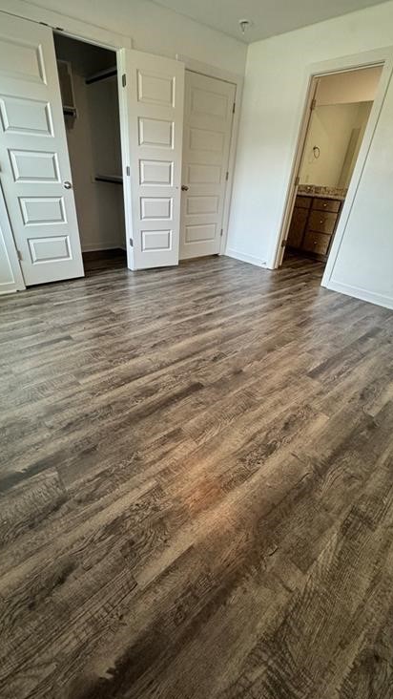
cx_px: 191
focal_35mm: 16
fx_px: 296
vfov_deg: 99.3
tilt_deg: -28.8
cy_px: 336
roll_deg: -3.0
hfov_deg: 67.1
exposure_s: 1/120
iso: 250
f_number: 2.2
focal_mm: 2.22
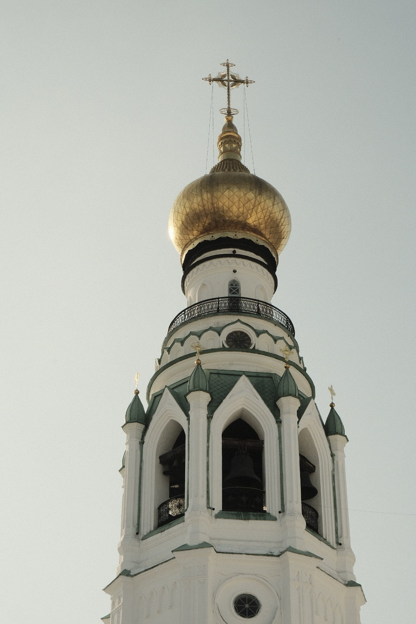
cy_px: 312
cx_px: 208
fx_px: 1265
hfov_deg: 18.7
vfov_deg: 27.7
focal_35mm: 73
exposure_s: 1/250
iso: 800
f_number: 22
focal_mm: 48.4
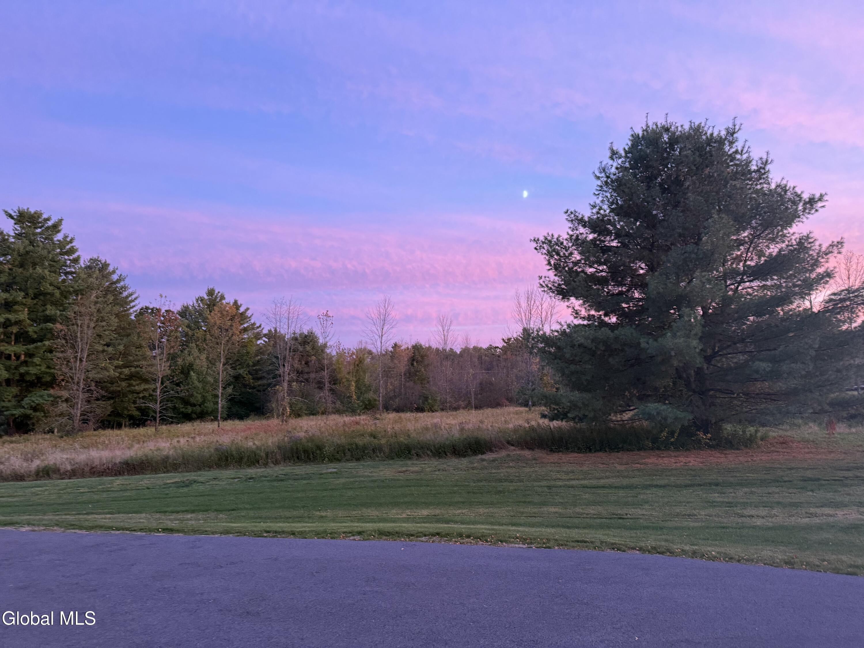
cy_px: 324
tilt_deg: +10.6
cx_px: 432
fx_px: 599
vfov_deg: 56.8
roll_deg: +2.5
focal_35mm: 24
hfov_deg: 71.6
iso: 320
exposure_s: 1/60
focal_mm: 6.76
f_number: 1.78
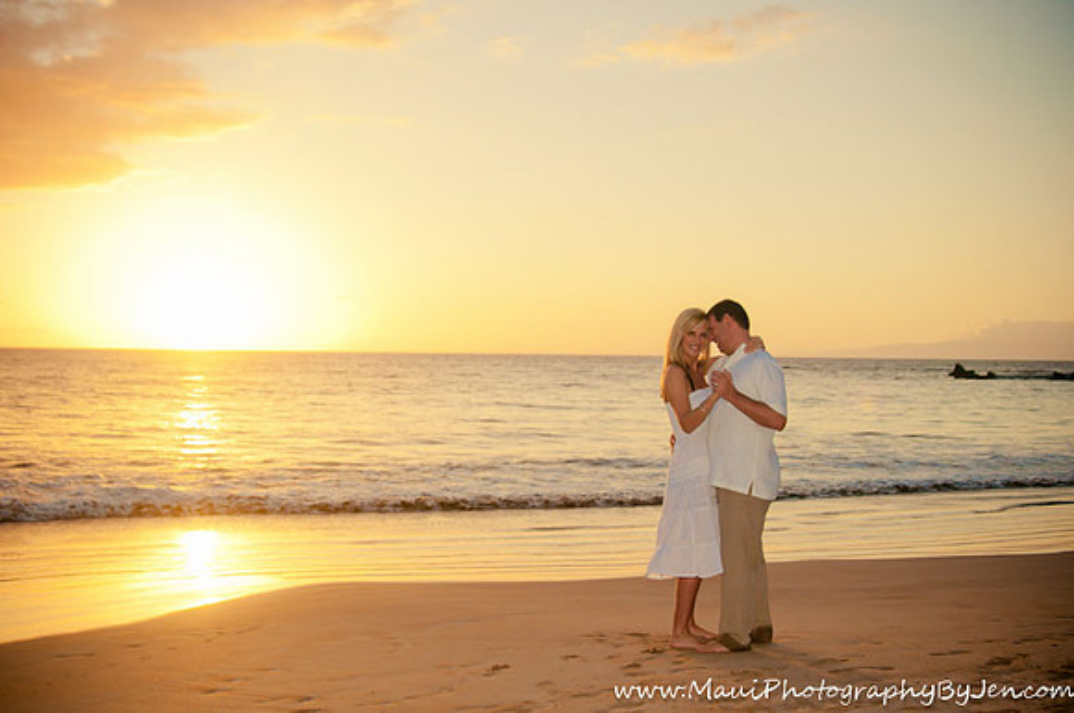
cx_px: 537
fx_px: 1251
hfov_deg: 46.5
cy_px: 356
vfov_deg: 31.8
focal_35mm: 42
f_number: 2.8
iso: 400
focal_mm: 28
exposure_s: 1/1600
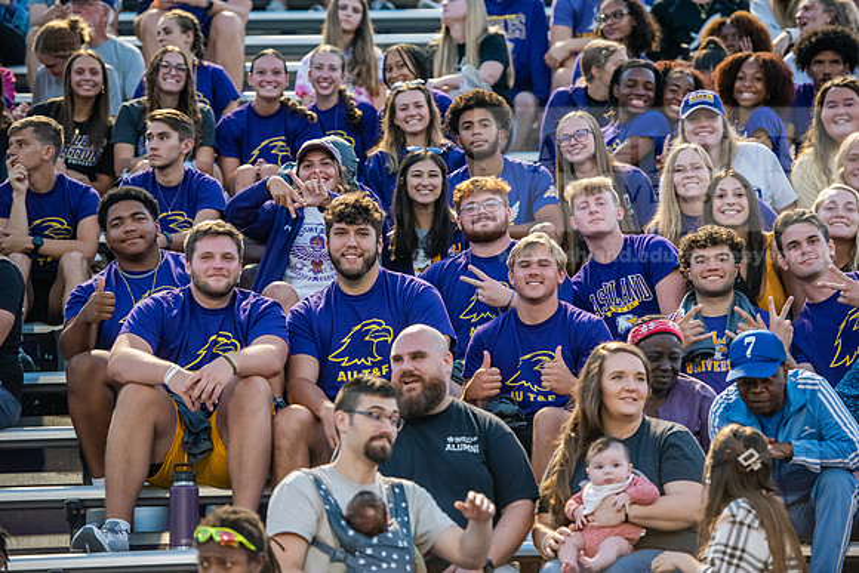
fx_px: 3818
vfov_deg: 8.6
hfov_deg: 12.8
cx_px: 430
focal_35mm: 160
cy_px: 286
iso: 5000
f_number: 3.5
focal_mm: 160
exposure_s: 1/400
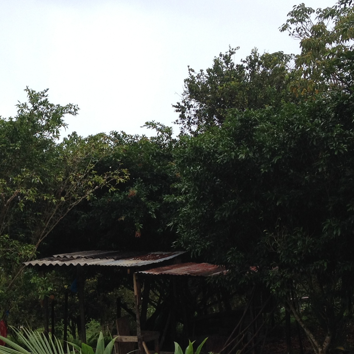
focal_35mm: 82
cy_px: 278
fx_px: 949
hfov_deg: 20.8
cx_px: 47
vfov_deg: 20.9
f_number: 2.4
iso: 50
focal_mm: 4.28
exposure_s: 1/536
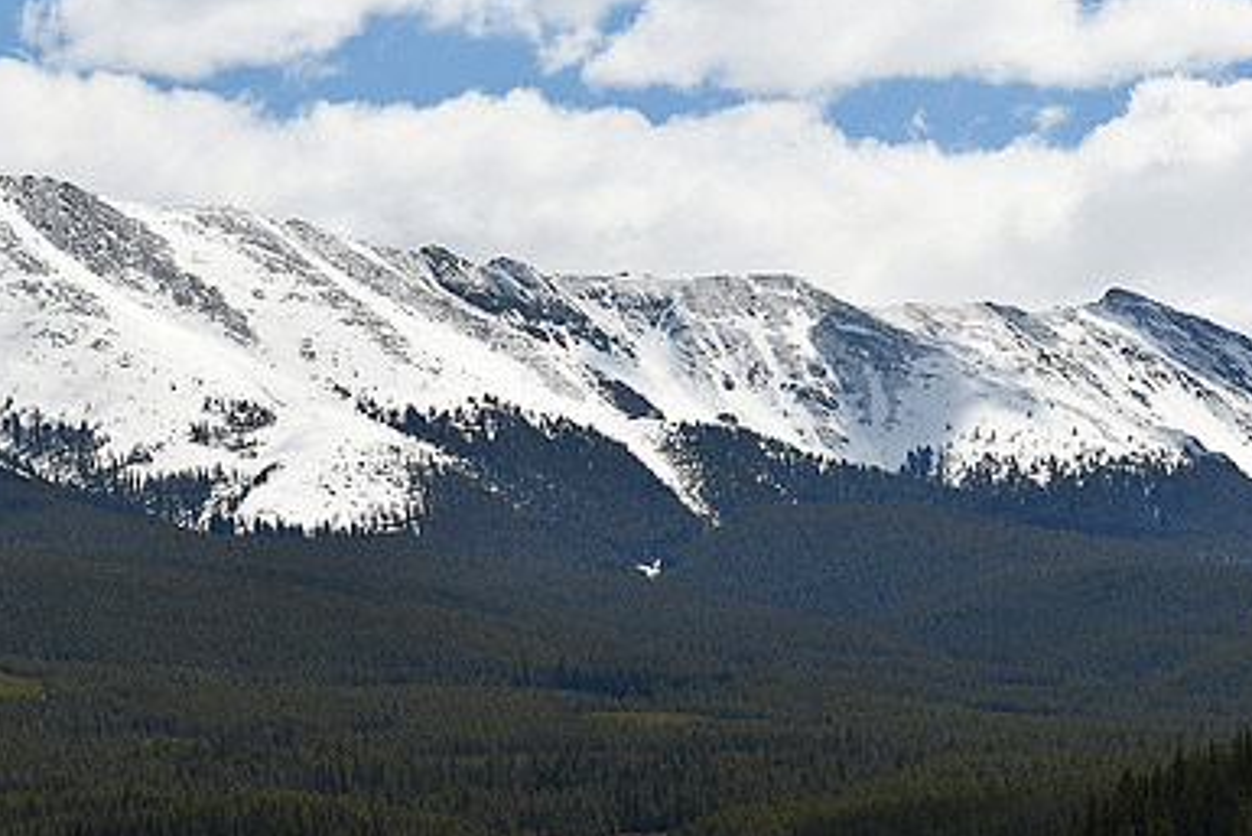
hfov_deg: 13.0
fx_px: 5497
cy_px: 561
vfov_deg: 8.7
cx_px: 361
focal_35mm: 158
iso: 100
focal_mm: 70
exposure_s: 1/400
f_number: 10
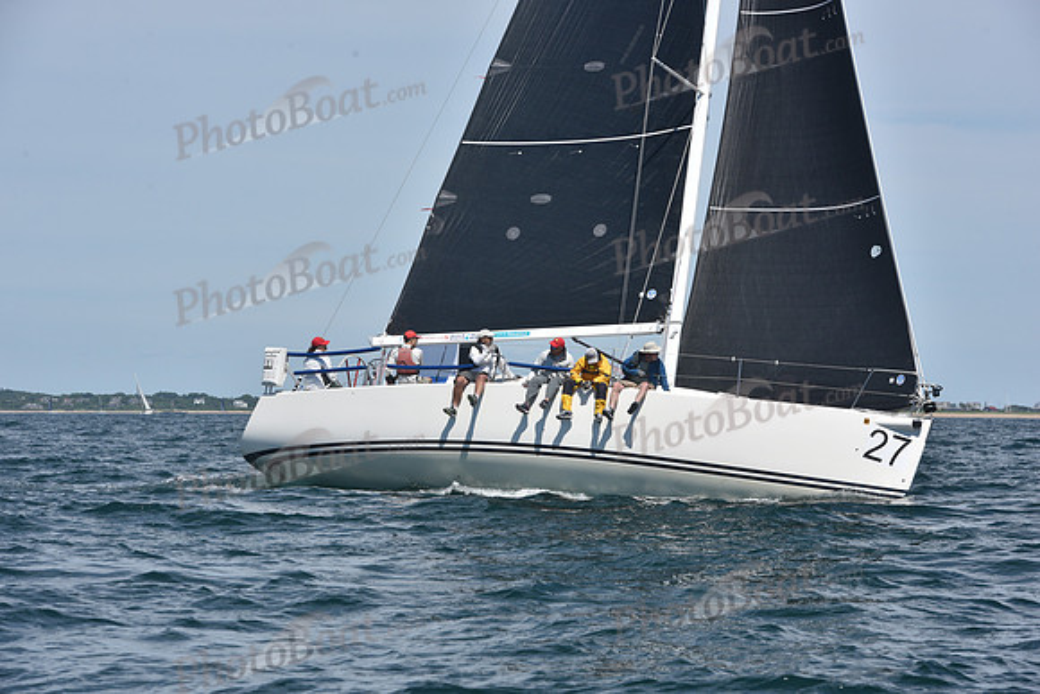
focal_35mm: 155
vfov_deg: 8.9
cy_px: 347
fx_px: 4479
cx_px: 520
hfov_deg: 13.2
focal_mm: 155
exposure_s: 1/800
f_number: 11
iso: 250
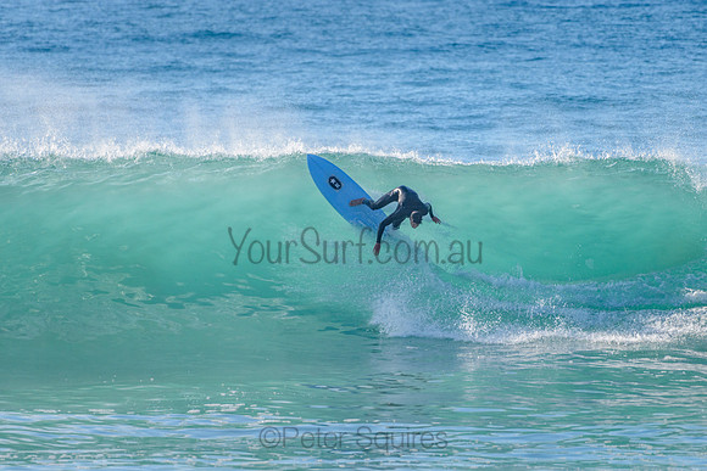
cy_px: 236
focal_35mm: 613
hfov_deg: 3.4
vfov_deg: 2.2
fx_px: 12045
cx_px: 354
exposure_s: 1/2000
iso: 200
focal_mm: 500
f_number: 5.6
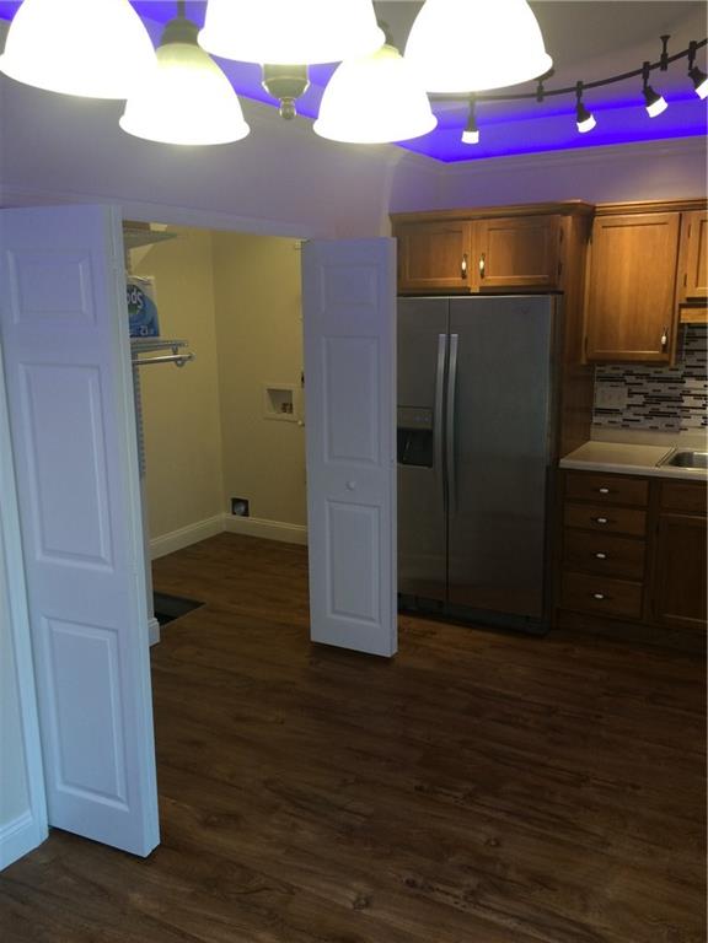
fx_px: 791
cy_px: 472
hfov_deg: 48.2
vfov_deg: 61.7
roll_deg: +0.9
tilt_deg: -13.3
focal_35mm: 29
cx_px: 354
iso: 40
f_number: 2.2
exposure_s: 1/30
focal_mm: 4.15
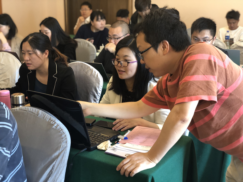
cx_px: 122
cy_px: 91
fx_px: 365
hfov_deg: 36.8
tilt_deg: -15.2
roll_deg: -0.3
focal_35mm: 52
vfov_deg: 28.0
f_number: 2.4
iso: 160
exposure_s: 1/25
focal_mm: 6
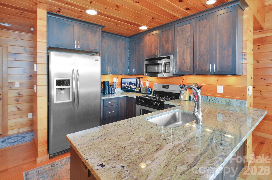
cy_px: 90
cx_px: 136
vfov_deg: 71.9
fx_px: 125
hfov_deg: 95.0
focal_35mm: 16
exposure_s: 1/60
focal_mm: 11
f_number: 4
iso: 400
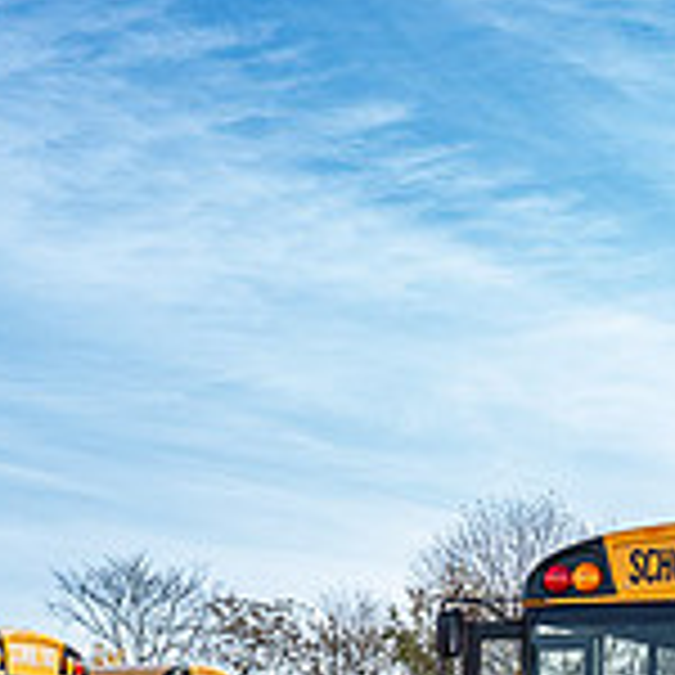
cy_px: 614
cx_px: 162
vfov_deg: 21.4
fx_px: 1743
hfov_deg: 21.7
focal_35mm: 79
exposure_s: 1/250
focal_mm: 24
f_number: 5.6
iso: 125
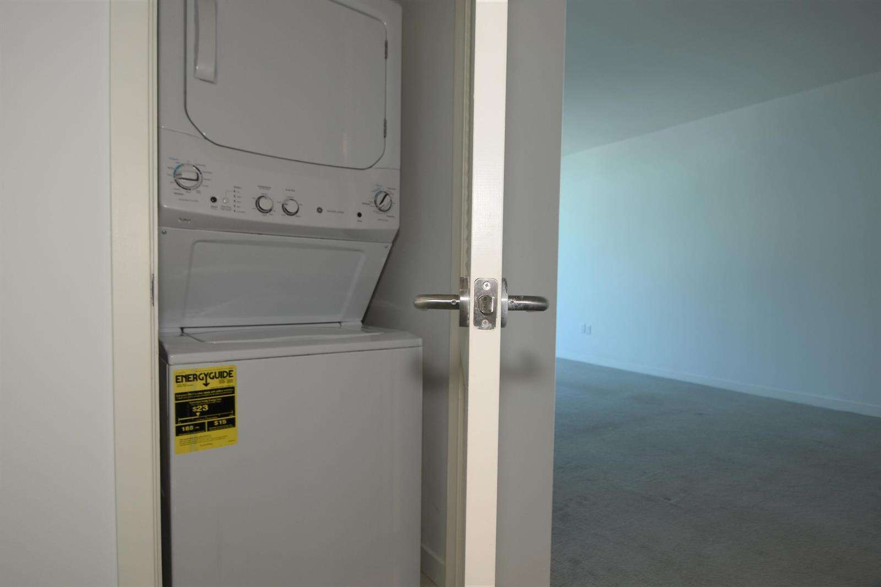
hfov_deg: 85.4
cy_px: 294
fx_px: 477
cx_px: 440
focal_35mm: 20
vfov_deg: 63.2
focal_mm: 13
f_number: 5
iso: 200
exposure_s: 1/60
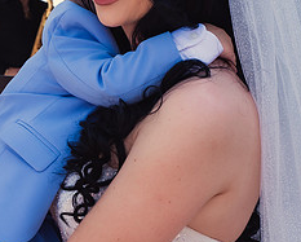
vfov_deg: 11.4
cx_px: -121
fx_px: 1204
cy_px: 46
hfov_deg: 13.6
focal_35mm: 135
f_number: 7.1
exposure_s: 1/200
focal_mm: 48
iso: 200
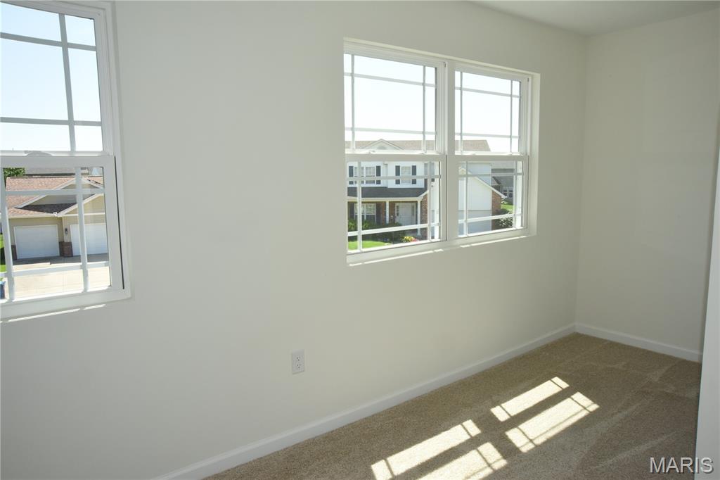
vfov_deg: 49.5
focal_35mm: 26
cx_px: 360
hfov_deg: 69.4
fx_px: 520
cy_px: 240
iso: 2000
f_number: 18
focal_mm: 26
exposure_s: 1/250
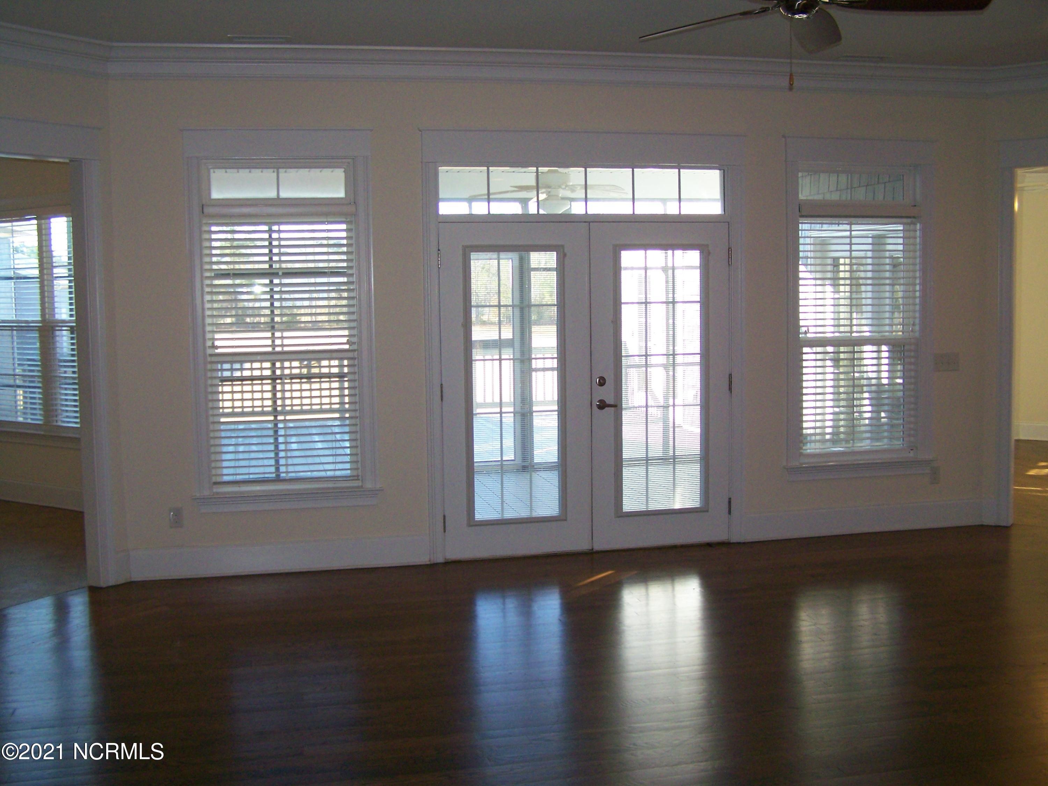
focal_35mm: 38
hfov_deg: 49.0
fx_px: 1150
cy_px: 393
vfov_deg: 37.7
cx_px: 524
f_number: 2.8
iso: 160
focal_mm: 6.3
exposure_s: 1/80
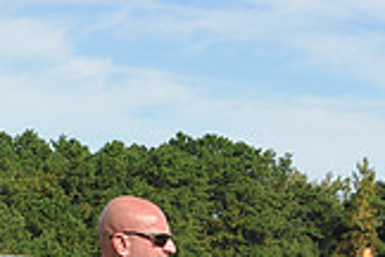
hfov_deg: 11.9
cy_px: 455
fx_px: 1839
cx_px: 359
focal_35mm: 172
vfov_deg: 7.7
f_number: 8
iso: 200
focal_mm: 48
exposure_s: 1/250
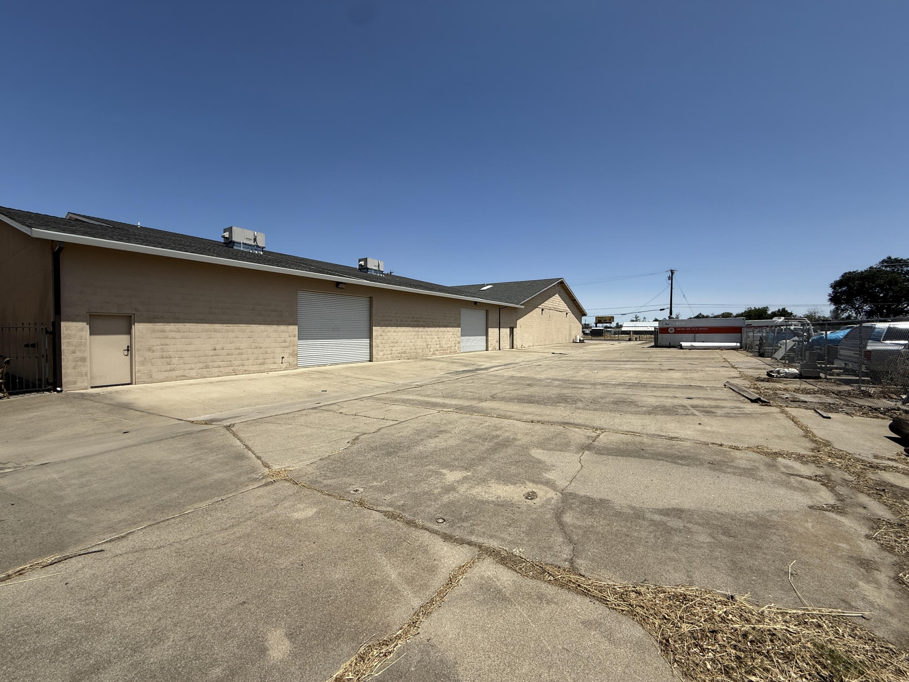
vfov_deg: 85.7
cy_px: 341
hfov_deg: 102.1
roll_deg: +0.1
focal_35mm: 14
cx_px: 454
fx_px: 368
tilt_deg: -0.9
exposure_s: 1/4762
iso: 50
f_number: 2.2
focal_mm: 2.22
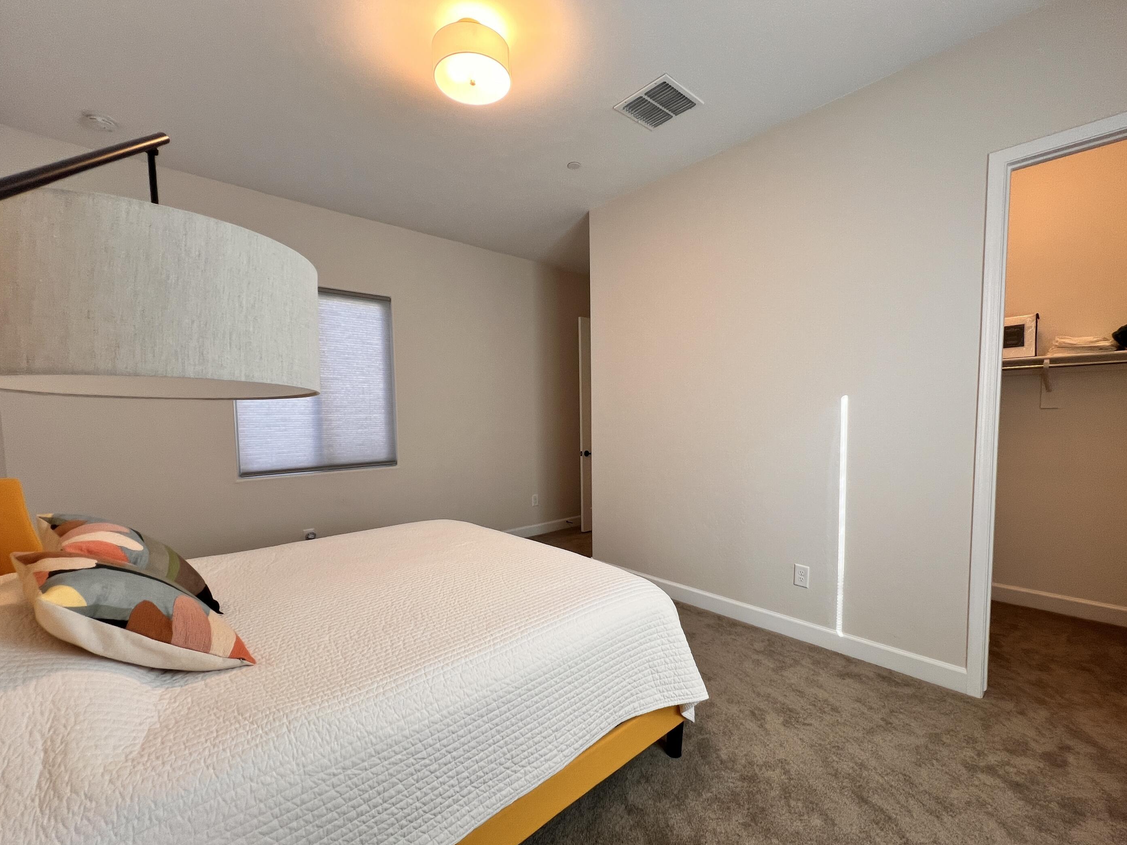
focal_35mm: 14
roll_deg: +0.8
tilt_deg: -3.7
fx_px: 456
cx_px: 584
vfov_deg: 85.6
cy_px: 449
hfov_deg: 102.0
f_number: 1.8
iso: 64
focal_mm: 1.57
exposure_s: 1/120
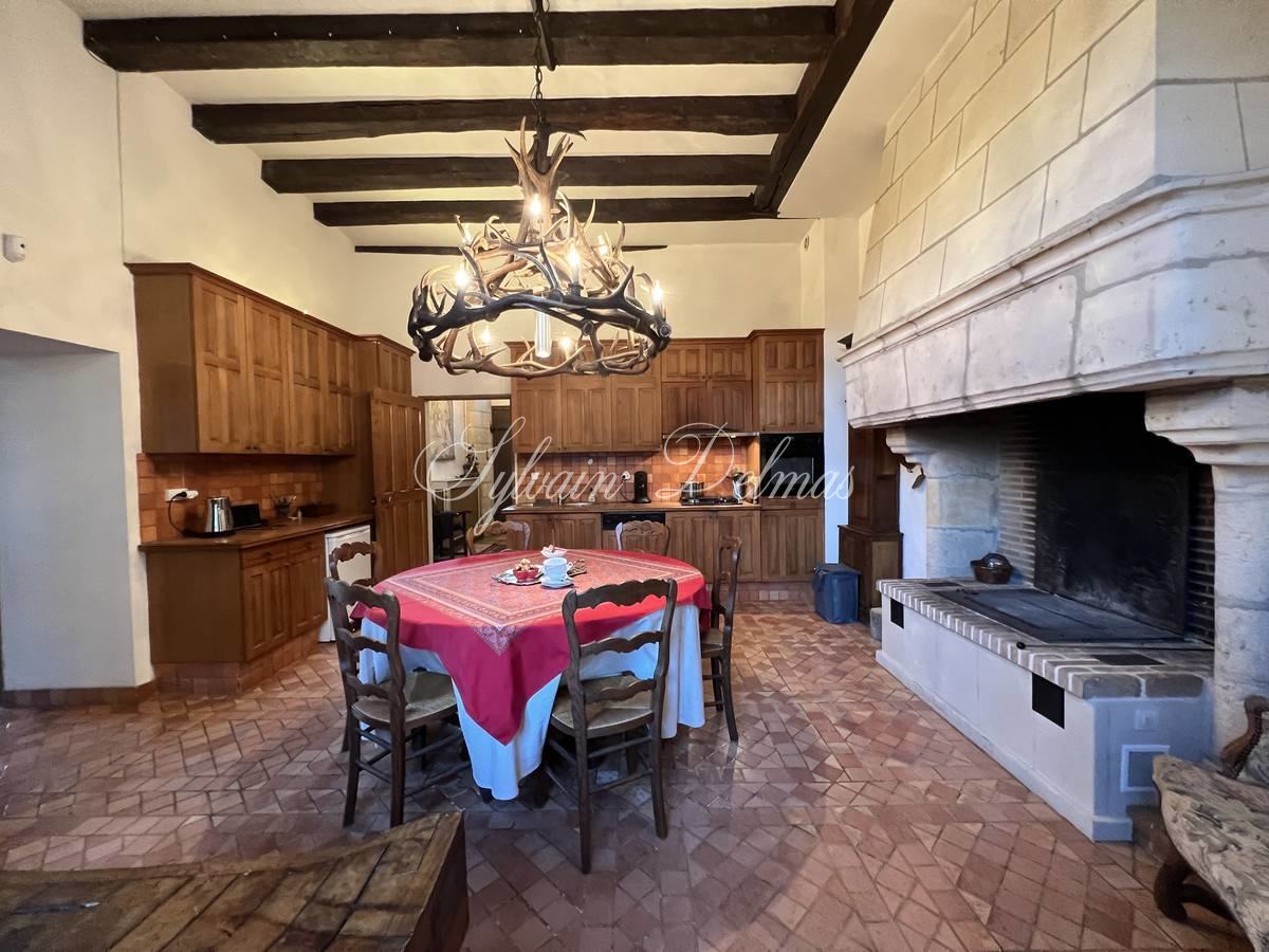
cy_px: 476
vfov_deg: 89.9
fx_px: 477
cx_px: 634
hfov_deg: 106.2
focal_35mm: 13
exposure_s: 1/50
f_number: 1.8
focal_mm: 1.57
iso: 500
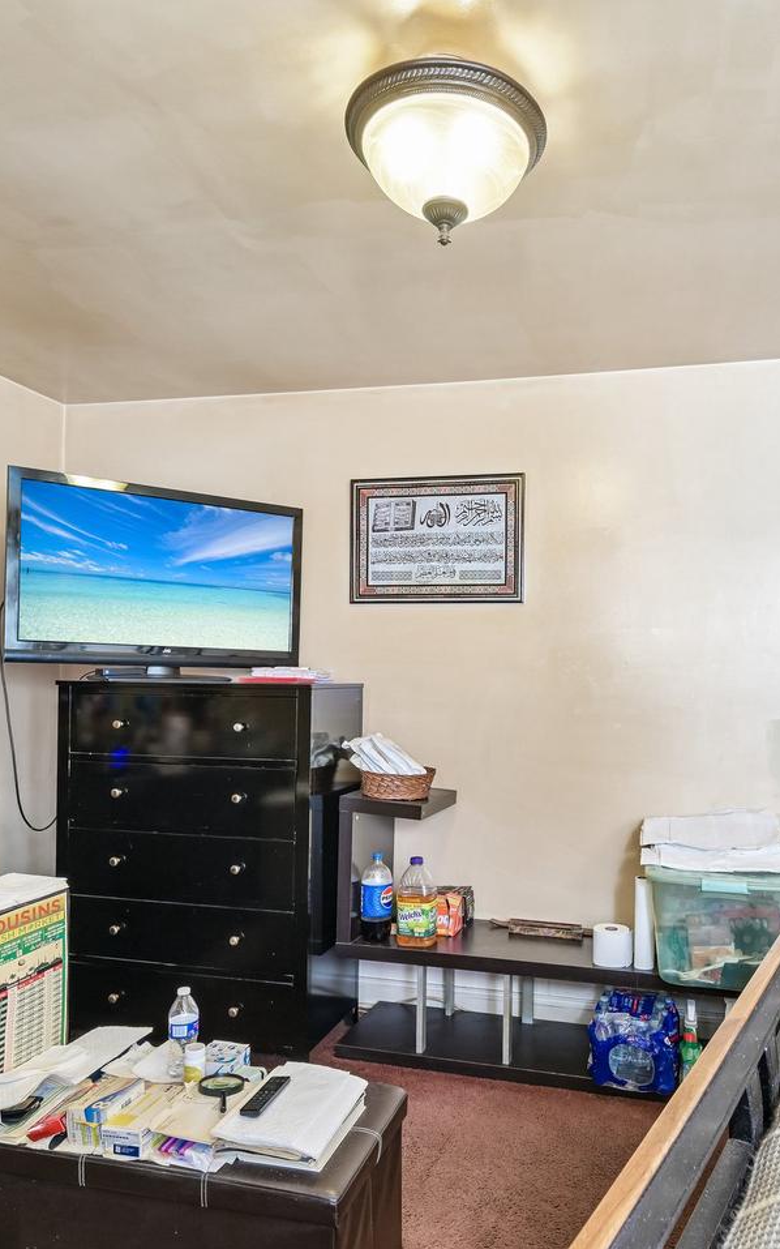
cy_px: 625
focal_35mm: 24
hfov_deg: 50.9
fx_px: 808
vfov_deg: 75.3
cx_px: 496
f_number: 8
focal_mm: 15.5
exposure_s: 1/3.33
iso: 400
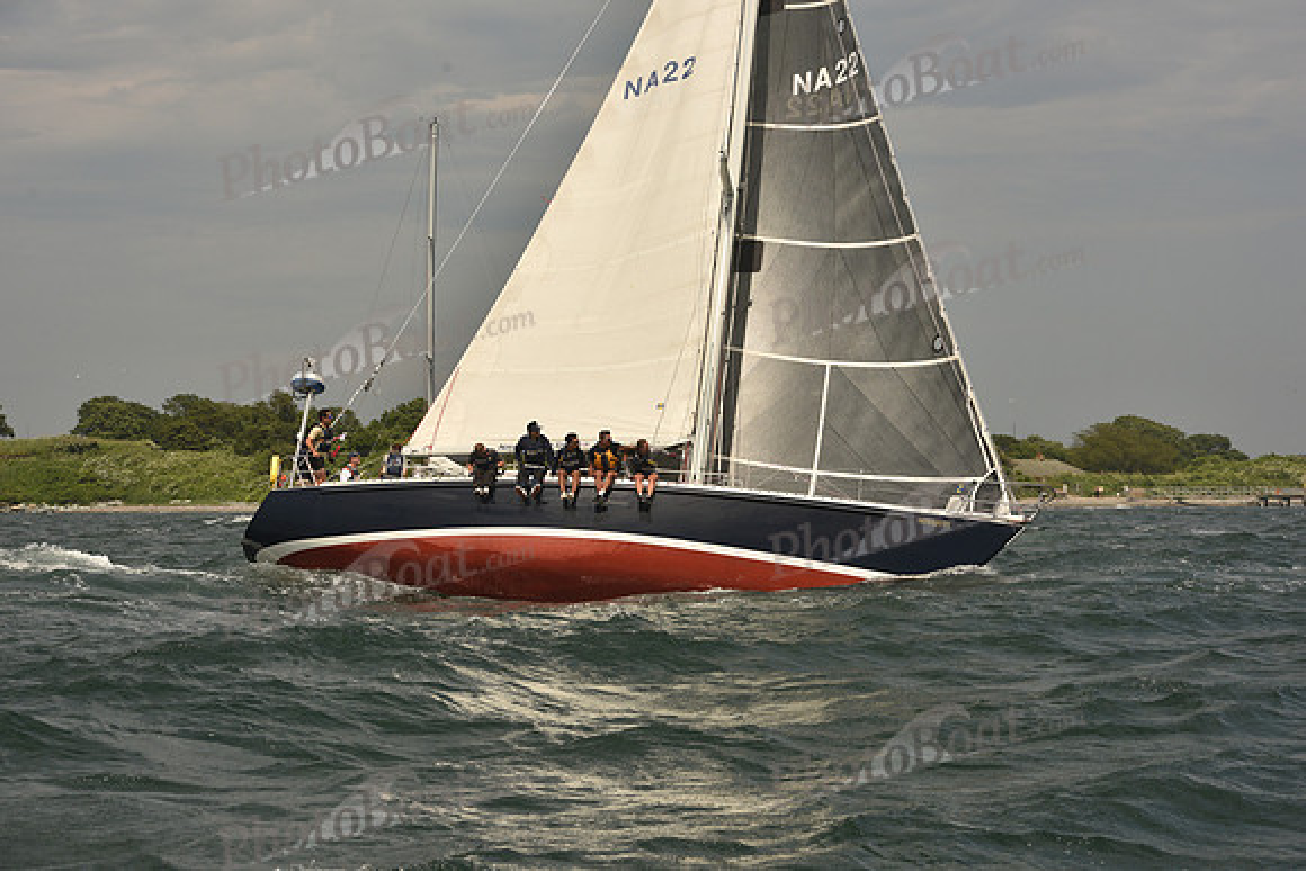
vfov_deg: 19.5
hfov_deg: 28.8
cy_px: 436
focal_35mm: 70
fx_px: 2540
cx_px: 653
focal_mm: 70
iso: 250
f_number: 9
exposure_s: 1/640
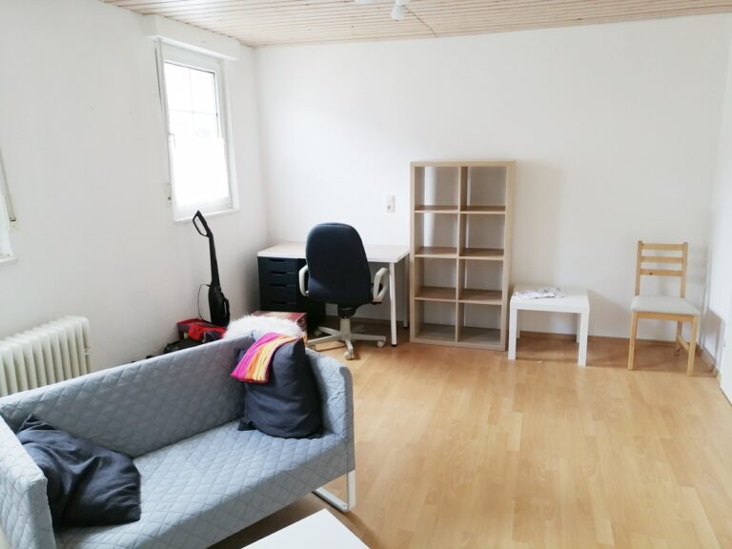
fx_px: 571
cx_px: 366
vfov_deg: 51.4
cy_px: 274
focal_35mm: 27
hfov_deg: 65.3
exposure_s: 1/50
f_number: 1.8
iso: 100
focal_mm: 3.88
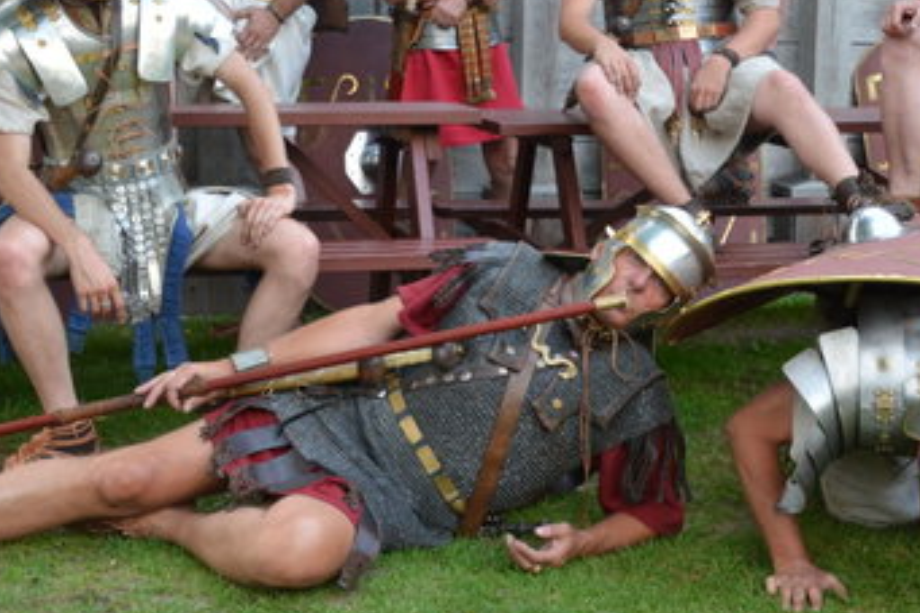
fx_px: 1584
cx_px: 518
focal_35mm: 62
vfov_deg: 21.6
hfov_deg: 32.4
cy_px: 107
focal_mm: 22
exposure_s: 1/100
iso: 400
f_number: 5
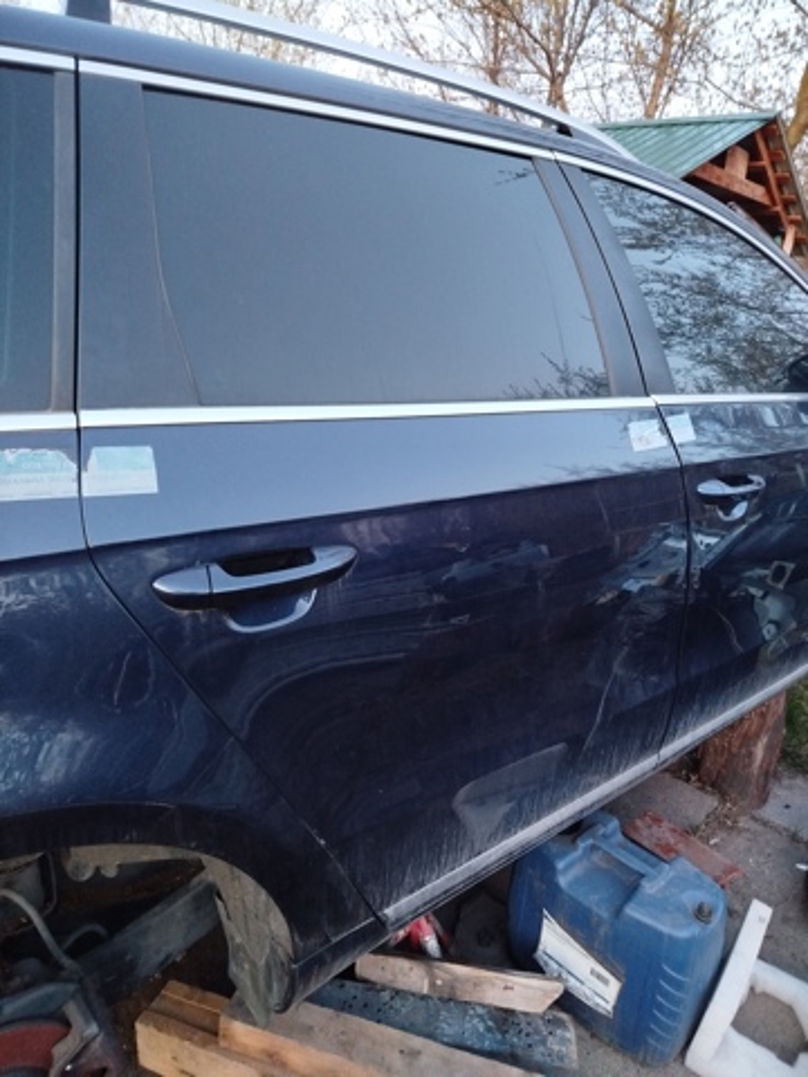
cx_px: 404
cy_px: 538
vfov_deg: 71.6
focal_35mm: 24
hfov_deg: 56.8
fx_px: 747
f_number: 1.7
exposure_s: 1/17
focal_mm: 5.31
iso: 640
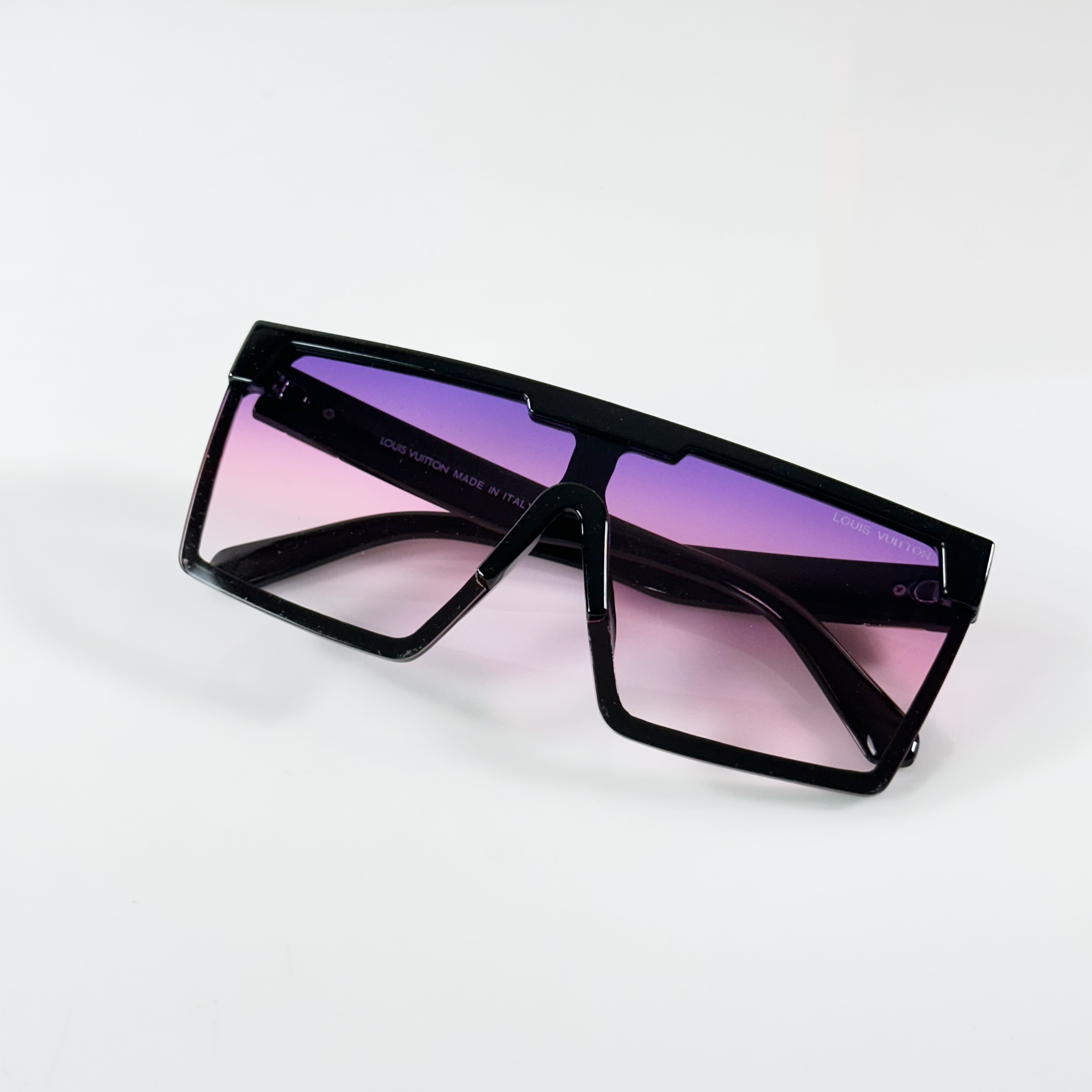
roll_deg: +1.4
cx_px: 546
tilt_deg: -44.0
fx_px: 2034
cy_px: 590
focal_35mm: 57
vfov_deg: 30.0
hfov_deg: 30.0
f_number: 1.78
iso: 80
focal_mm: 6.86
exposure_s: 1/100
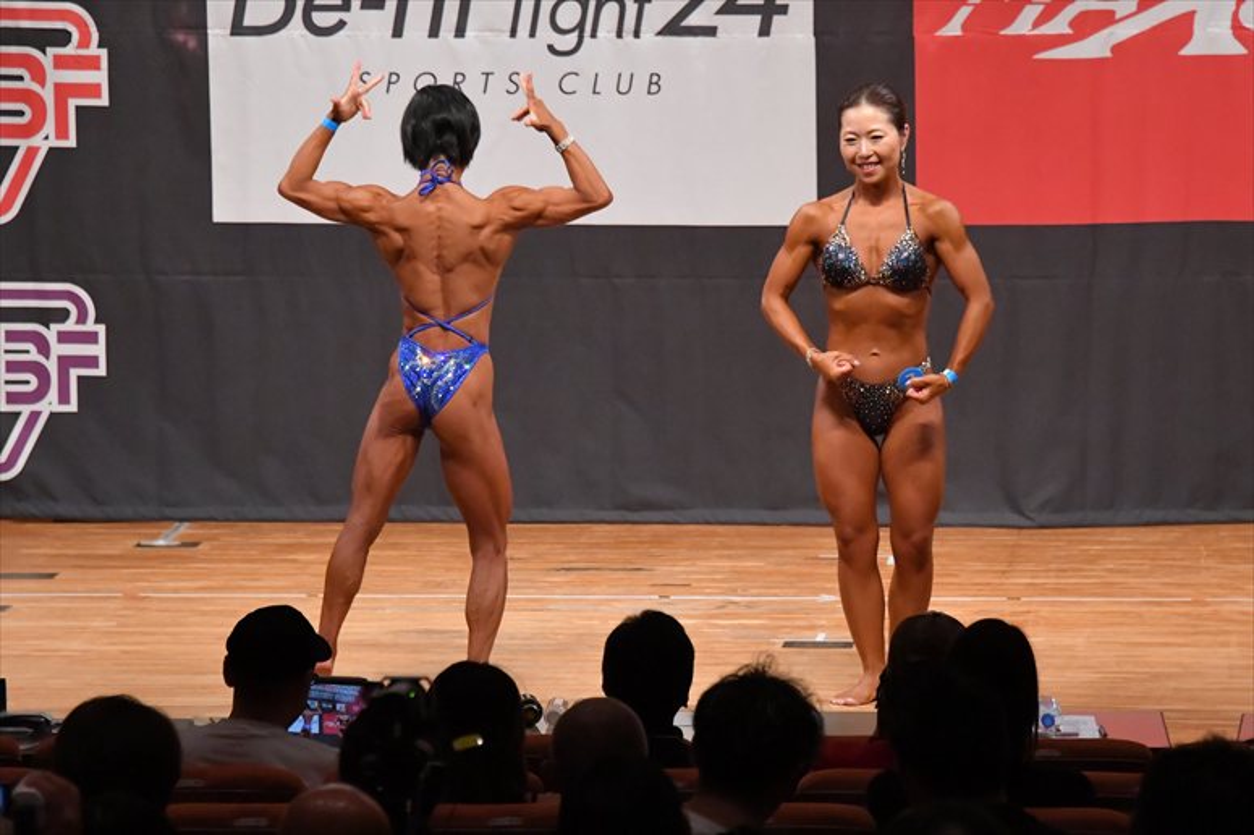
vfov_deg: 6.1
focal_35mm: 225
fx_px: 7834
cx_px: 627
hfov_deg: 9.2
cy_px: 418
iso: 8000
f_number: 5.6
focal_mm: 150
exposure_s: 1/400
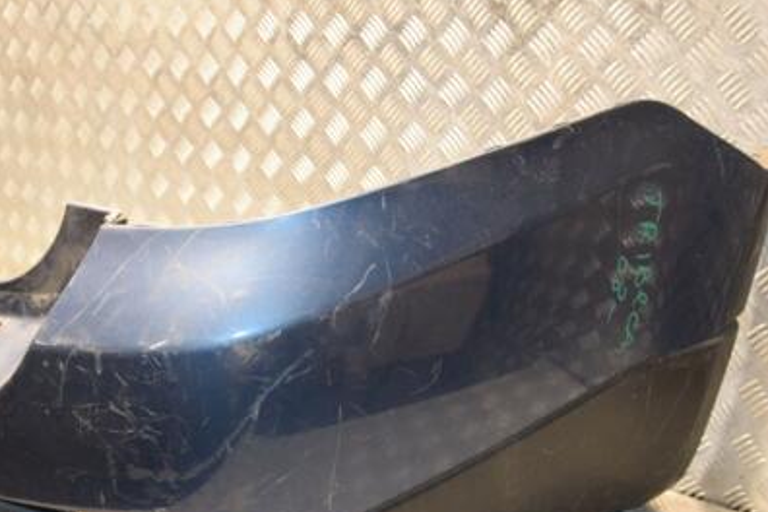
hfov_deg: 41.3
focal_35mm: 48
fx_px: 1019
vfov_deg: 28.1
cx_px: 359
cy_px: 308
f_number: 5
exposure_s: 1/100
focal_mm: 21
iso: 800
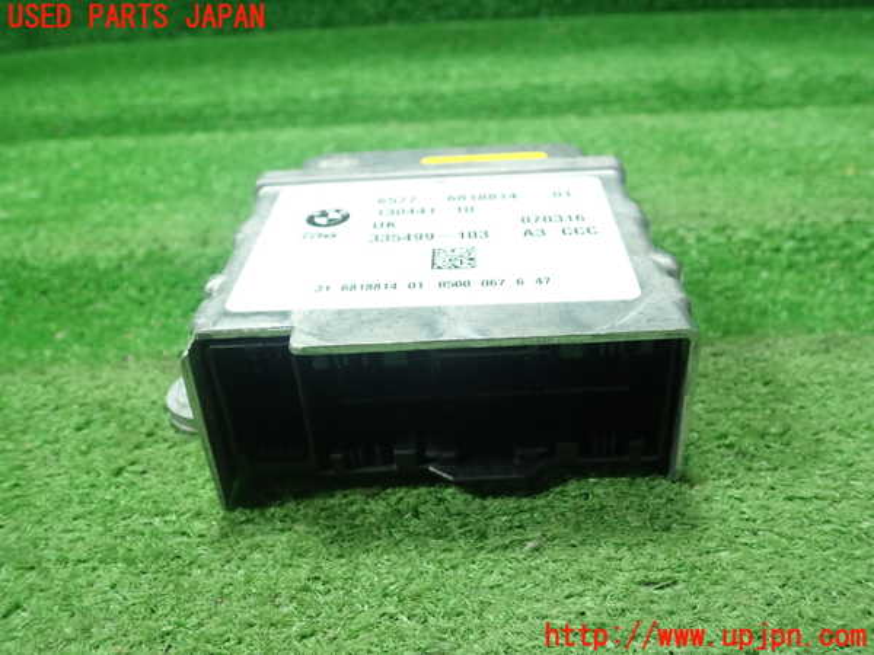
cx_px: 437
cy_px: 328
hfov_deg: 60.0
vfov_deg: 46.8
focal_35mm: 30
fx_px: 757
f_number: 2.3
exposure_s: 1/125
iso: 500
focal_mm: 5.5
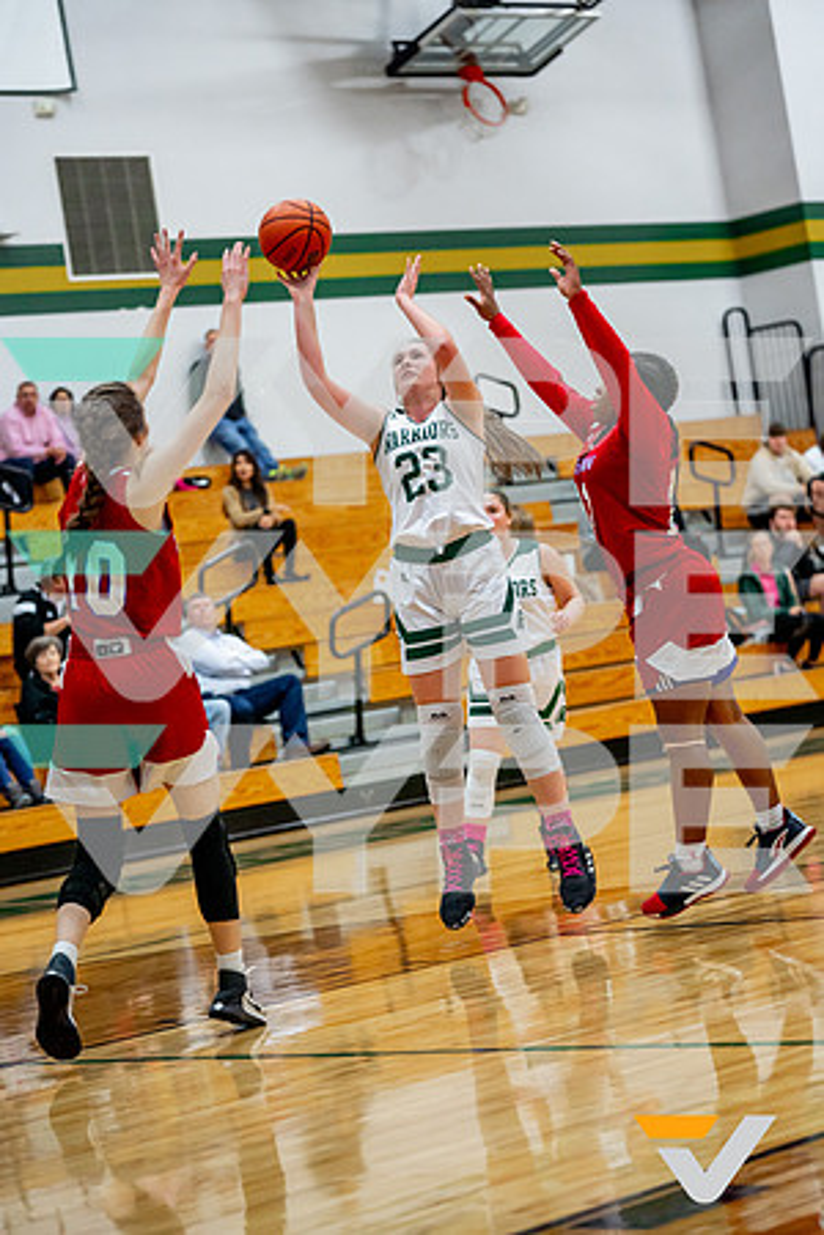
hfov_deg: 15.0
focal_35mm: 91
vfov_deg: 22.4
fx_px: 3124
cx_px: 412
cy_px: 618
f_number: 2.8
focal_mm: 91
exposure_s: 1/1000
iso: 2000
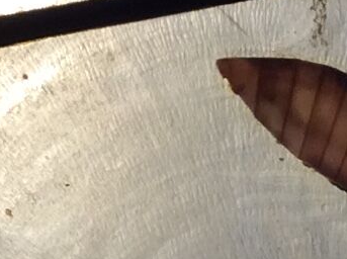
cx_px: -84
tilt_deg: -27.4
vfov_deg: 6.1
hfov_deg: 8.1
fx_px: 2422
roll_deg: +4.3
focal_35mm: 242
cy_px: 181
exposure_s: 1/121
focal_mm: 3.3
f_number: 2.4
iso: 32
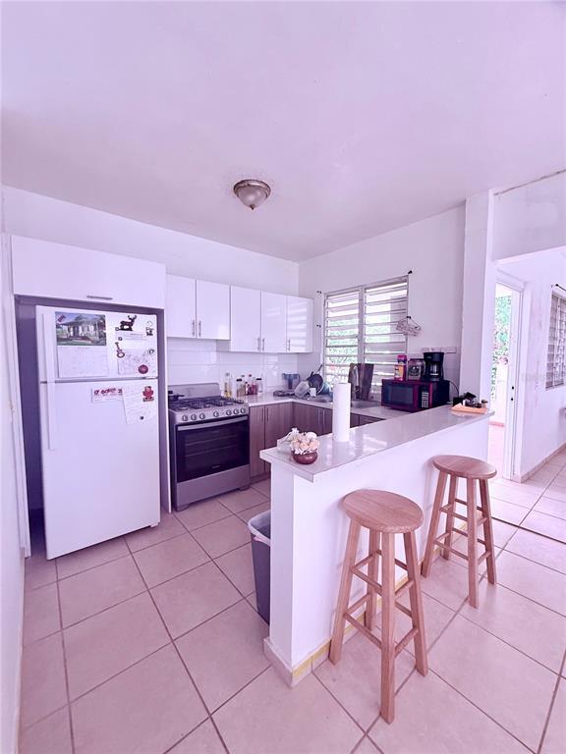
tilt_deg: -3.4
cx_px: 283
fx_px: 305
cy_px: 377
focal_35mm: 14
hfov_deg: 85.7
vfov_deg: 102.1
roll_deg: -0.7
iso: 200
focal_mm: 2.22
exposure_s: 1/99
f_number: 2.2
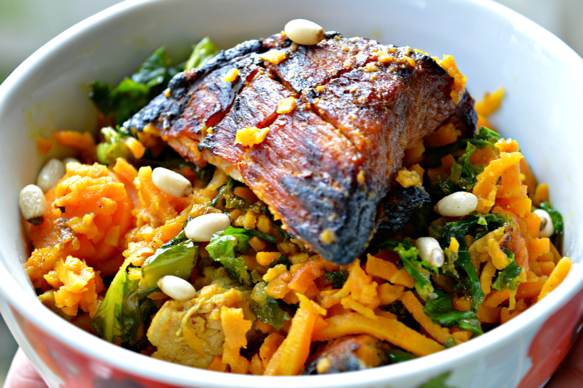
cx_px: 292
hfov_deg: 24.6
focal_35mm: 82
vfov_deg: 16.5
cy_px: 194
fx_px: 1335
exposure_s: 1/15
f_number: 5.6
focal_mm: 55
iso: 100
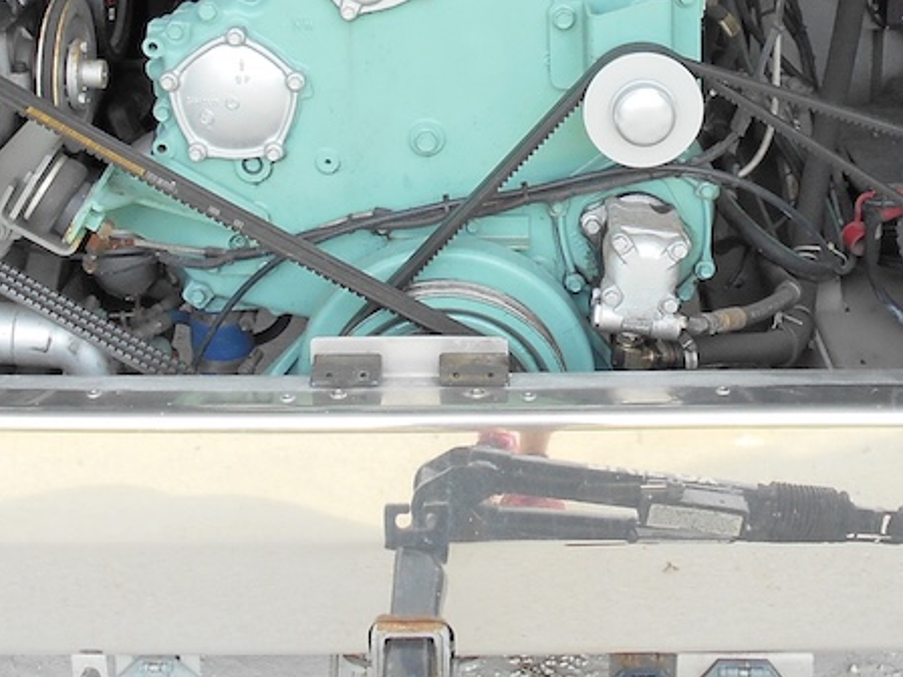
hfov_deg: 33.2
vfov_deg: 24.0
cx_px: 466
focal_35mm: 58
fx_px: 1513
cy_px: -24
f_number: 3.2
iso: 80
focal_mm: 4.6
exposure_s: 1/160
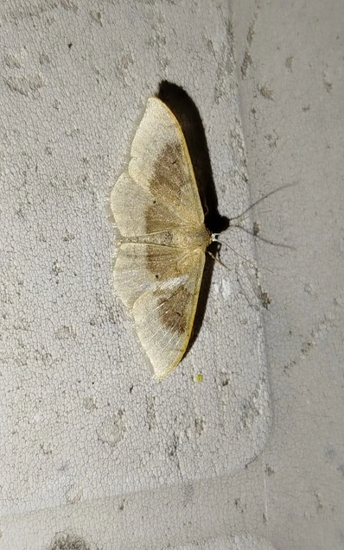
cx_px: 153
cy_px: 275
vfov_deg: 31.1
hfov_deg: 19.7
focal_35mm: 66
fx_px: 990
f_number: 1.7
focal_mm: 5.31
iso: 64
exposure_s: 1/50
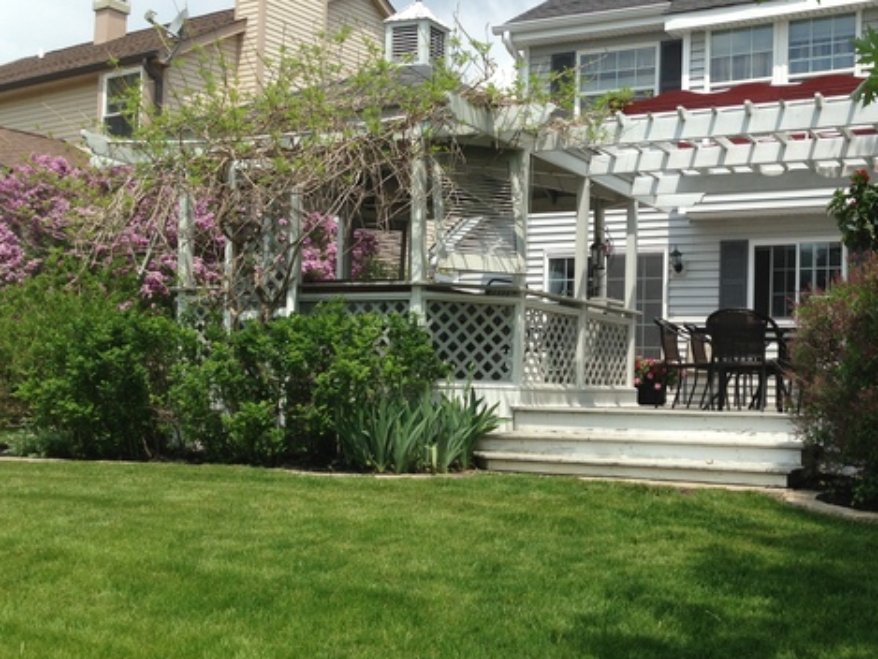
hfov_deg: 41.6
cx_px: 569
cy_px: 333
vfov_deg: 32.2
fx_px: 1142
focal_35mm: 45
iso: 50
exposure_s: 1/1506
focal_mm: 4.13
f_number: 2.4
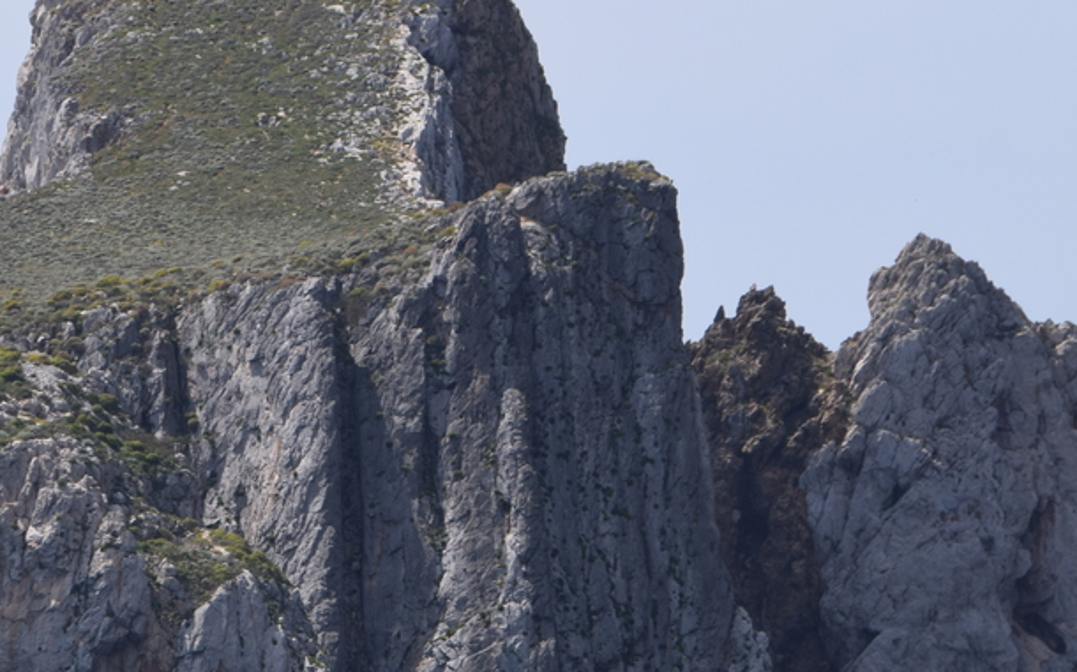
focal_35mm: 459
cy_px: 370
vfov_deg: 2.9
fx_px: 13470
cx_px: 187
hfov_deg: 4.6
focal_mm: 122
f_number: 11
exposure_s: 1/500
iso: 200
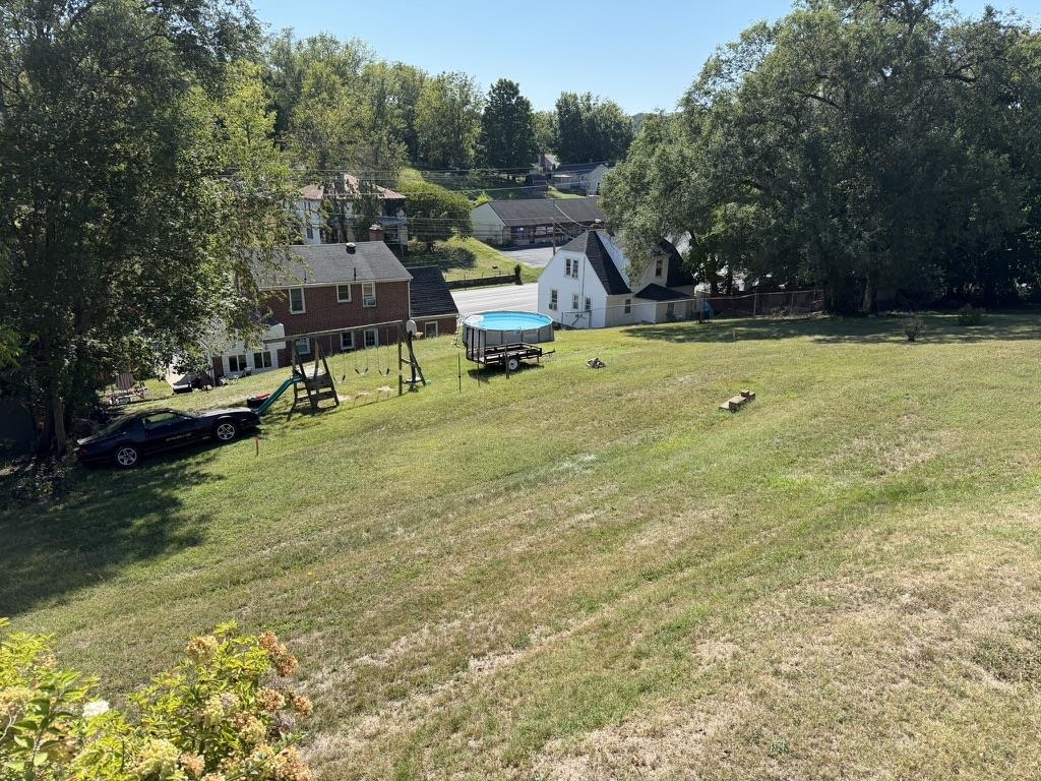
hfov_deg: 71.6
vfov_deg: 56.8
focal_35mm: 24
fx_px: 722
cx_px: 520
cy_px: 390
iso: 100
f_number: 1.78
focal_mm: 6.76
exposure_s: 1/3021
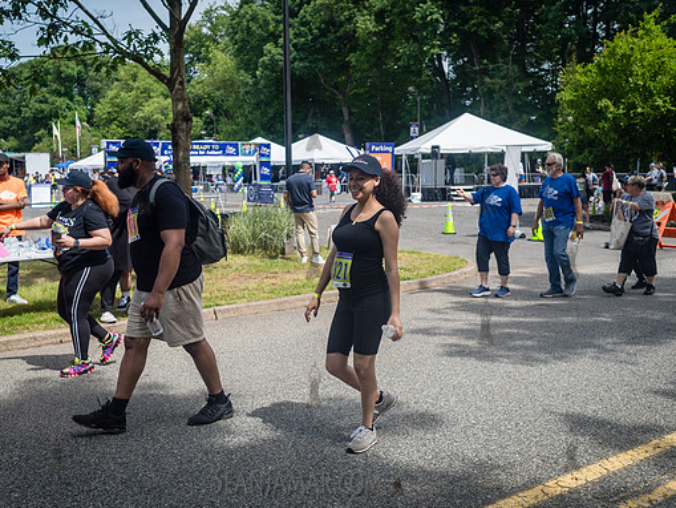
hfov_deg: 47.8
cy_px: 256
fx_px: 762
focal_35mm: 39
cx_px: 310
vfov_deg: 36.8
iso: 200
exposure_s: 1/1600
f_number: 4
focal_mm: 35
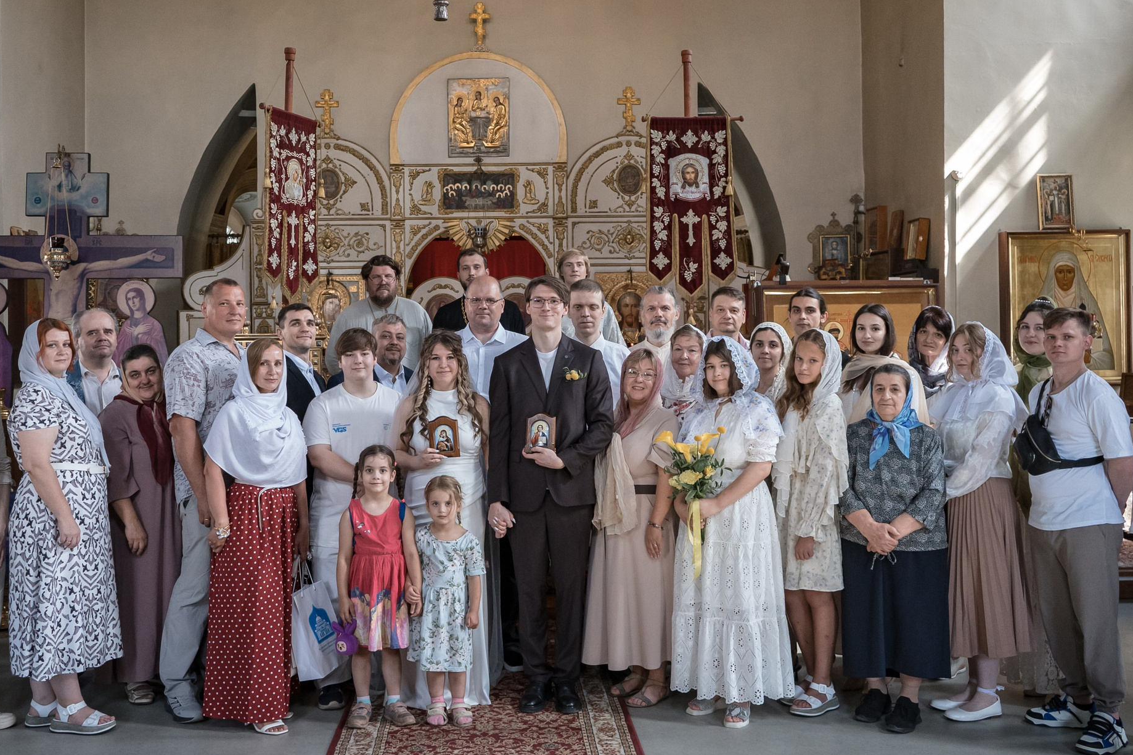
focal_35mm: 39
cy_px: 324
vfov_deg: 34.2
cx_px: 495
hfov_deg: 49.4
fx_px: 1228
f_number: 3.5
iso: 4000
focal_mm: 28
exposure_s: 1/250
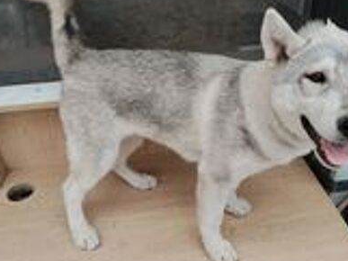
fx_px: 362
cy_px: 128
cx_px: 176
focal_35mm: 36
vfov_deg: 39.6
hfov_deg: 51.4
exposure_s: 1/100
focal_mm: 3.96
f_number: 1.8
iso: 100
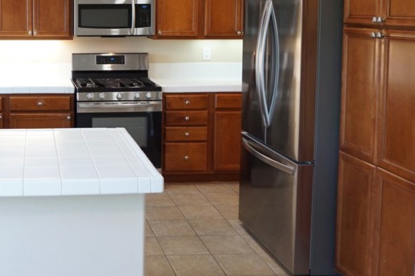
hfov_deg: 38.8
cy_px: 53
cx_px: 56
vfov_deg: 27.4
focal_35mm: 48
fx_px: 552
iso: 500
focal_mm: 17
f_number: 3.5
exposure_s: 1/60
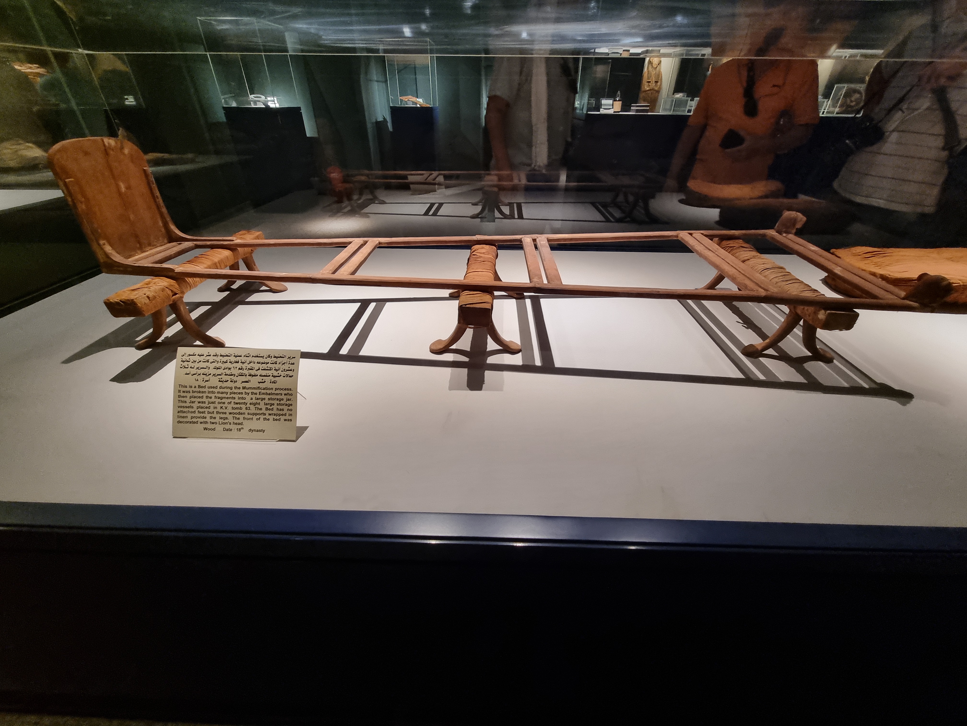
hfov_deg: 106.2
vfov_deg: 89.9
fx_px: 363
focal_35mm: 13
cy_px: 363
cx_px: 484
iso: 320
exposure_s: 1/50
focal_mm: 2.2
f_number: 2.2
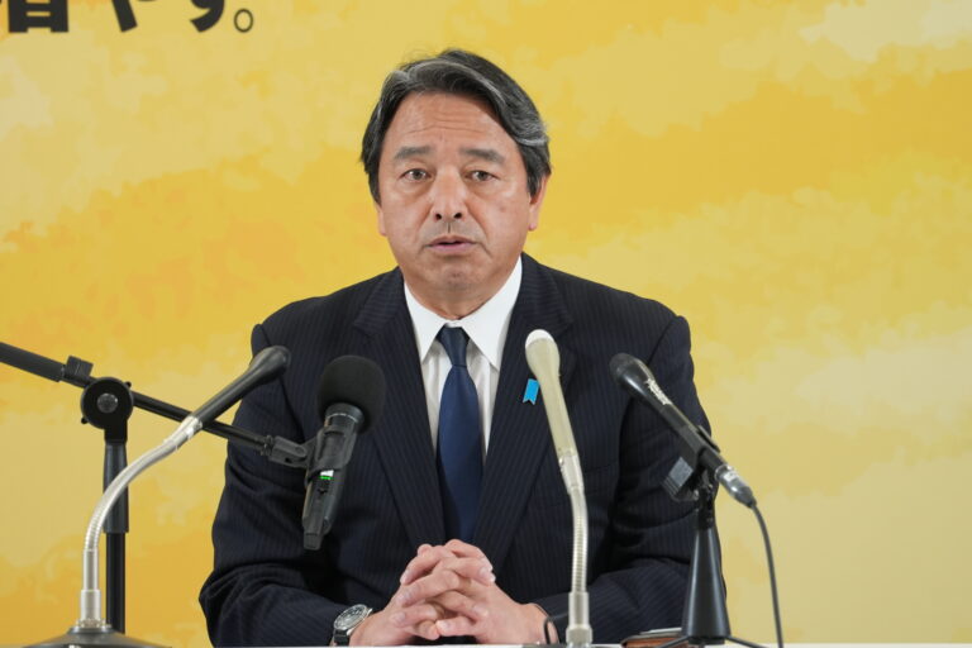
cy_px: 324
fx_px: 7721
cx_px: 486
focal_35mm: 286
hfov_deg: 7.2
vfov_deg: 4.8
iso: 1250
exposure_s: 1/125
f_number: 5.6
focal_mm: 191
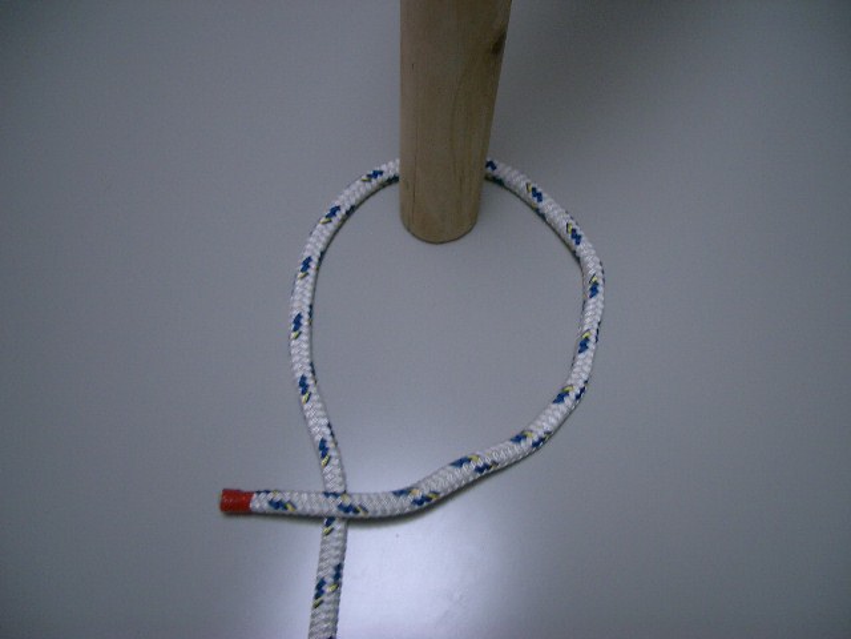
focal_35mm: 35
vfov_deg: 40.7
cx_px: 426
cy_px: 320
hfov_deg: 52.6
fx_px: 860
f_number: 2.6
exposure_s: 1/50
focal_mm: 5.8
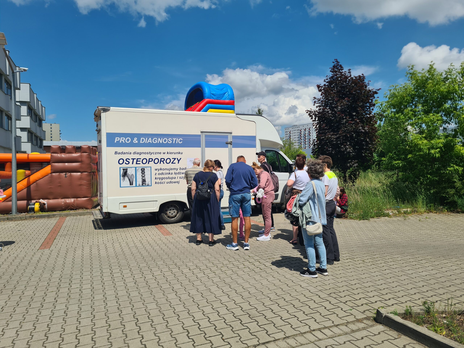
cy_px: 174
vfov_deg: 53.1
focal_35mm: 26
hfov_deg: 67.3
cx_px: 232
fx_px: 349
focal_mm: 5.4
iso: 50
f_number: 1.8
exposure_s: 1/5328
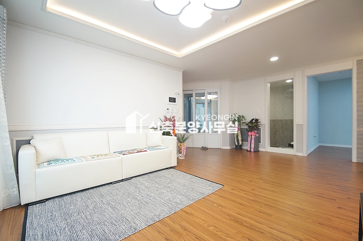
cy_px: 120
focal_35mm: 16
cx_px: 182
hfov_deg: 95.0
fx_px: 166
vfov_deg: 72.0
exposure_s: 1/160
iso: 800
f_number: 3.5
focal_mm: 11
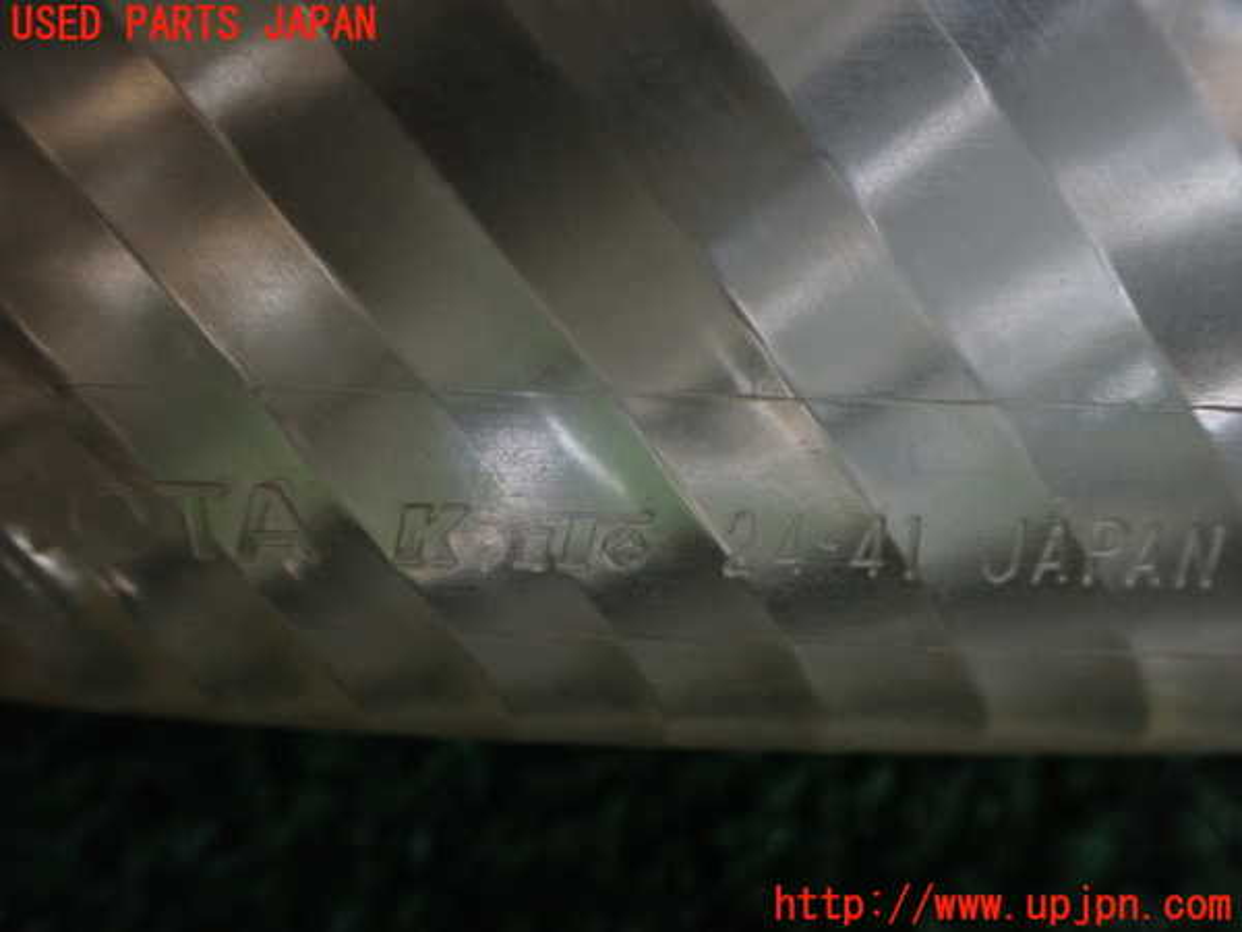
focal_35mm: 30
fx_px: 1076
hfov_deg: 60.0
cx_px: 621
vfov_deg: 46.8
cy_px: 466
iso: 320
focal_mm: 5.4
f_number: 2.3
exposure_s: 1/125
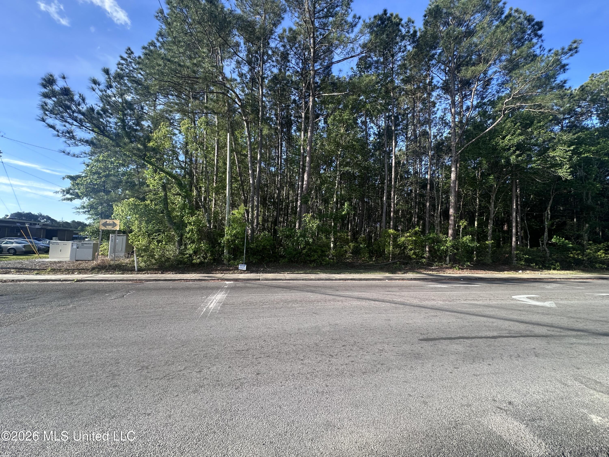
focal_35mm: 14
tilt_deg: +3.8
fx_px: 246
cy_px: 228
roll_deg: -1.8
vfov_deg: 85.7
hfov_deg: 102.1
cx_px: 304
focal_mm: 2.22
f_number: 2.2
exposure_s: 1/322
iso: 40
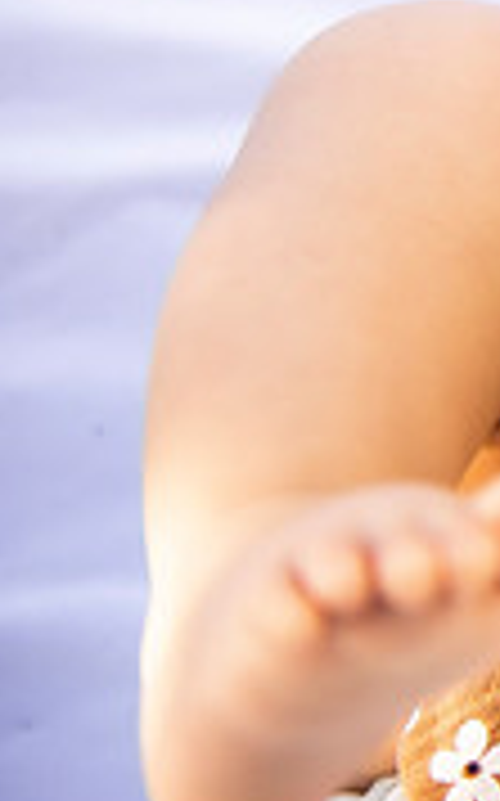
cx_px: 1352
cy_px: 44
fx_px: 3166
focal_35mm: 145
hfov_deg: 8.1
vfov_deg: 14.3
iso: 200
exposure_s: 1/400
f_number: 2.8
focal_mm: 42
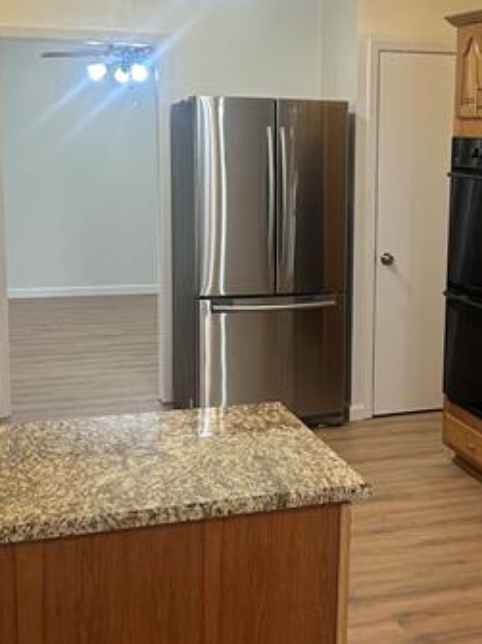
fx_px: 1022
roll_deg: -1.3
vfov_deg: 34.9
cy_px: 296
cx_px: 365
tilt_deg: -7.2
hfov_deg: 26.2
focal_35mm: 55
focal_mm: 6.86
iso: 160
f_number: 1.78
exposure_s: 1/60
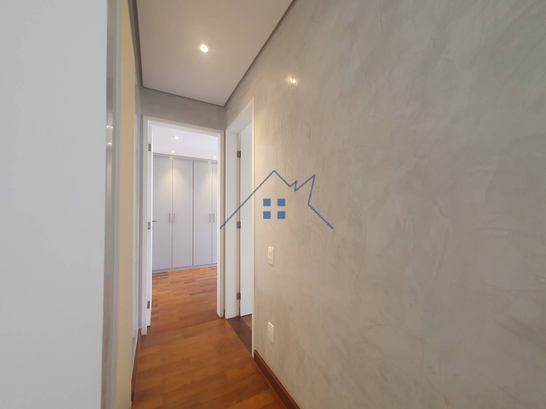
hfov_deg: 106.2
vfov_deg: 89.9
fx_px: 205
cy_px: 204
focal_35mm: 13
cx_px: 273
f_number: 2.2
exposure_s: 1/60
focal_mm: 1.8
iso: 250
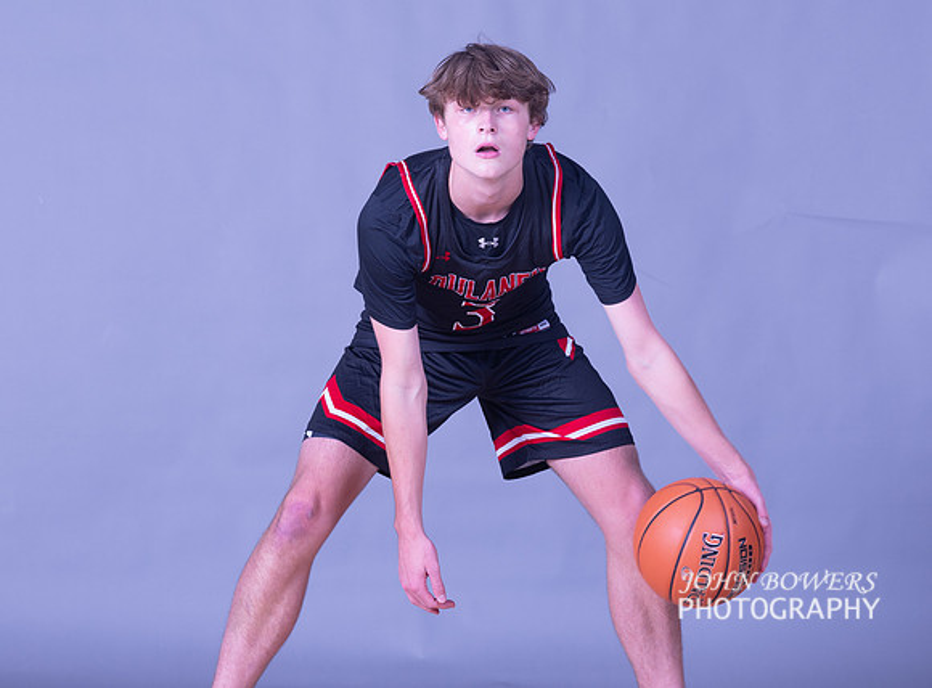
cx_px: 457
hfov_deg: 14.7
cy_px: 226
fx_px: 3617
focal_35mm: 135
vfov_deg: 10.9
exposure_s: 1/200
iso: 125
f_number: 5.6
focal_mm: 79
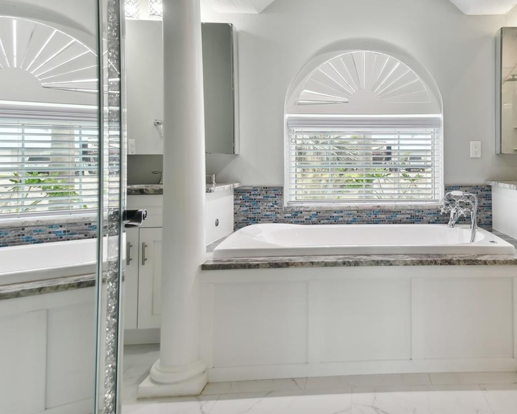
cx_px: 382
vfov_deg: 58.3
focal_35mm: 24
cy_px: 166
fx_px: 367
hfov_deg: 66.3
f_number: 7.1
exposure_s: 1/13
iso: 100
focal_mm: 10
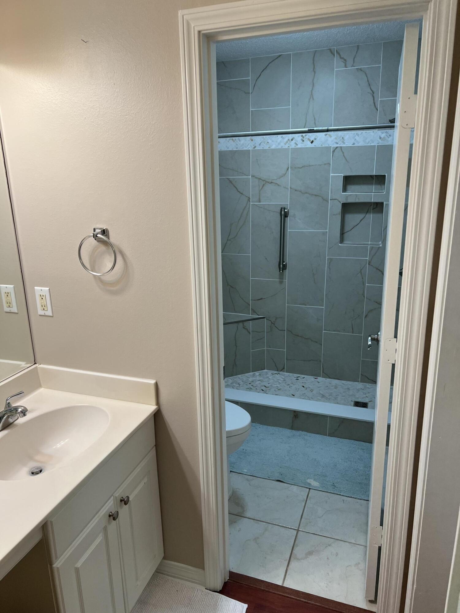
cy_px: 306
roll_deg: -0.8
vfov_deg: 67.3
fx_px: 461
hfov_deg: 53.1
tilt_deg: -15.4
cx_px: 230
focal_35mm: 26
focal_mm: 5.7
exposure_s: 1/120
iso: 80
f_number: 1.5
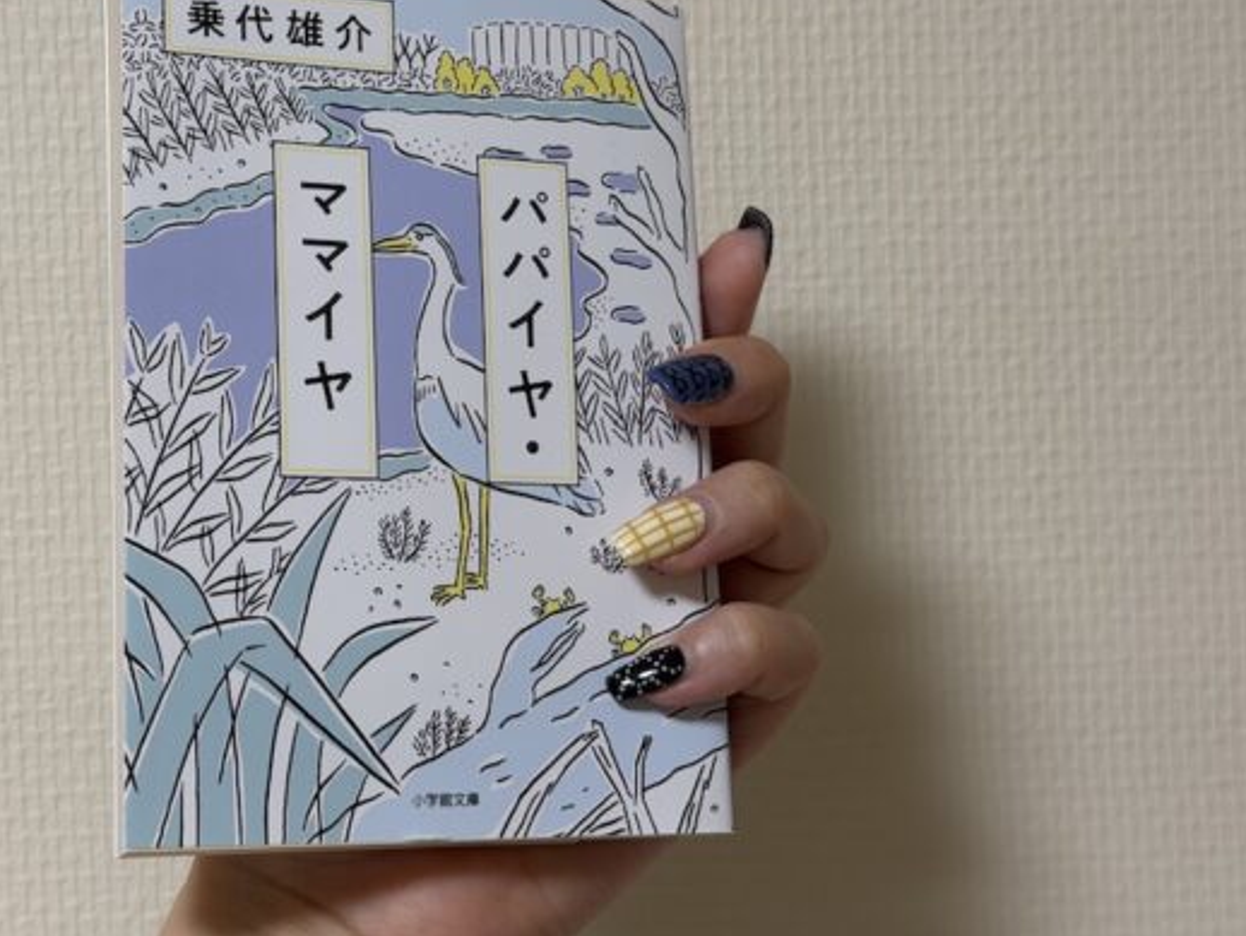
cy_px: 399
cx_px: 452
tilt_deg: -1.9
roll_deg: +2.8
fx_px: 2269
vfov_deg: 23.3
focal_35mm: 63
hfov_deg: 30.6
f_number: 1.78
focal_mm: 6.76
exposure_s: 1/75
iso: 50
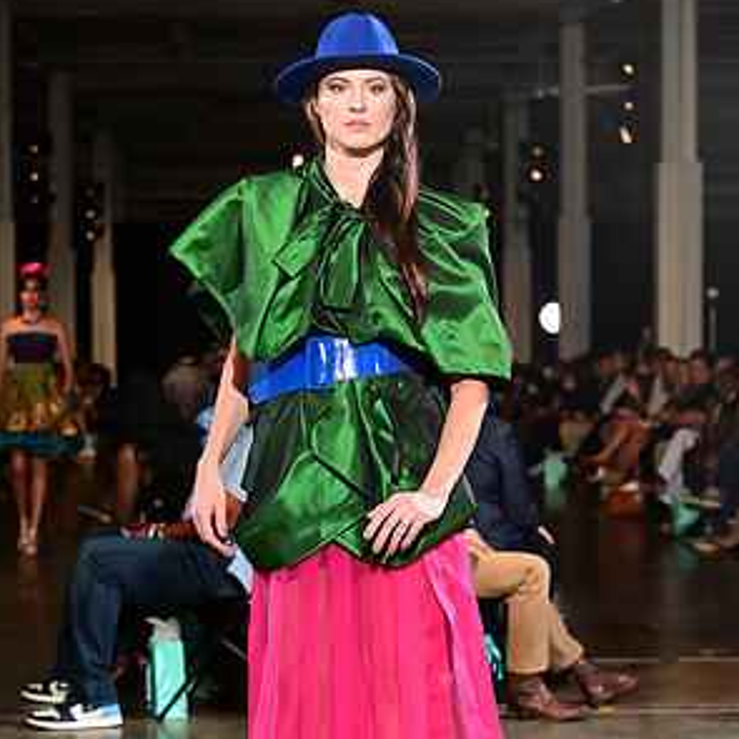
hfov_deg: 17.2
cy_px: 506
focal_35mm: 101
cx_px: 372
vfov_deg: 17.2
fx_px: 2439
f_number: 4.5
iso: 1000
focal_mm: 78
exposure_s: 1/160
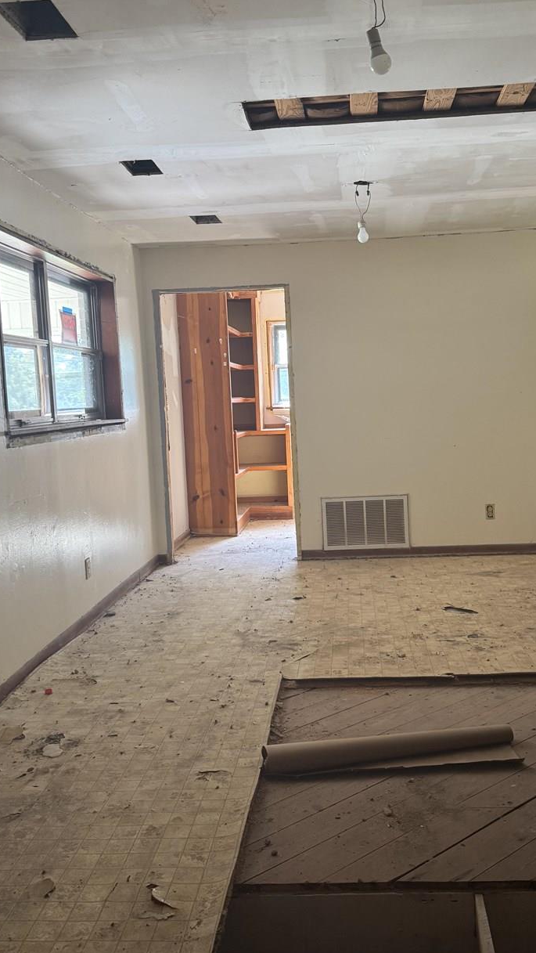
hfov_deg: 35.6
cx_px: 315
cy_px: 437
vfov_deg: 59.4
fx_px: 833
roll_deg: +1.7
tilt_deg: -2.6
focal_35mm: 33
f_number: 1.78
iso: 250
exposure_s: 1/60
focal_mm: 6.76
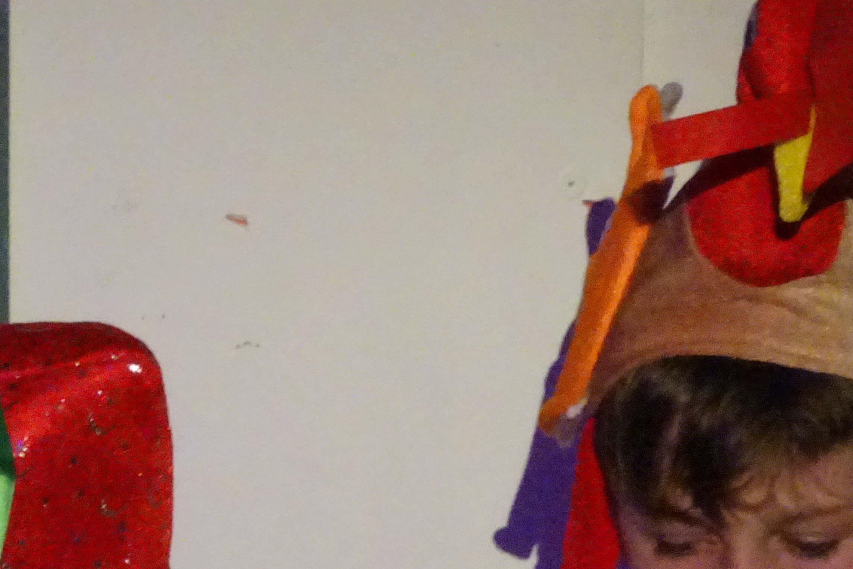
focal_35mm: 1242
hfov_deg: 1.7
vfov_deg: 1.1
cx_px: 322
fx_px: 29426
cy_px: 532
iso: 3200
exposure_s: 1/100
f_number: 6.3
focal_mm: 95
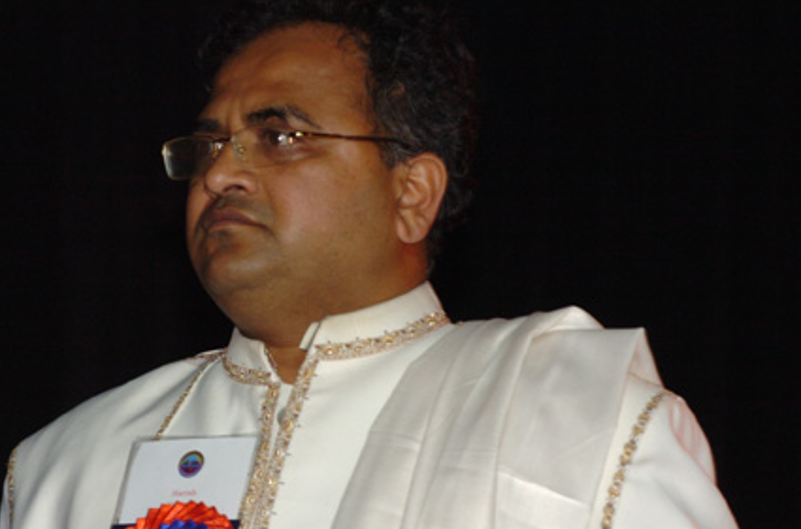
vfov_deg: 3.7
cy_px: 278
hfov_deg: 5.6
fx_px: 8227
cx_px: 303
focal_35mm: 371
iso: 400
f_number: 4.5
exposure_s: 1/50
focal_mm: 175
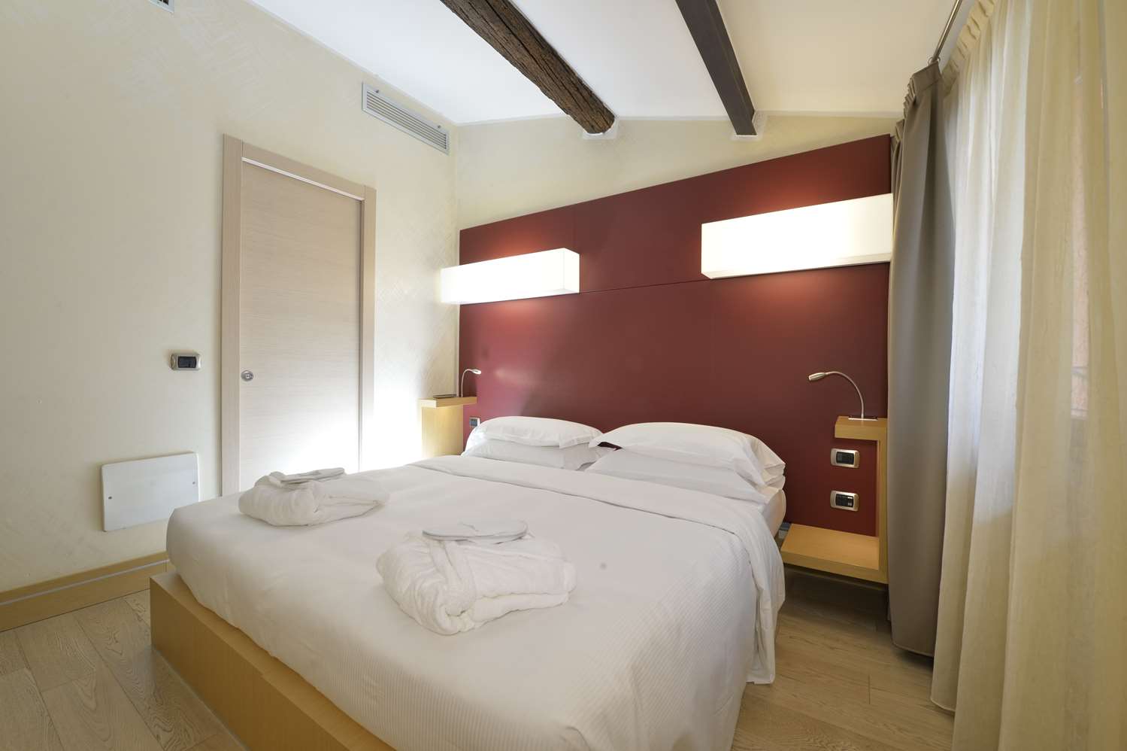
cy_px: 376
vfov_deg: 81.2
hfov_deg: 104.3
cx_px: 564
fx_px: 438
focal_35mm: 14
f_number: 11
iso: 100
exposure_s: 1/2
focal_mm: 14
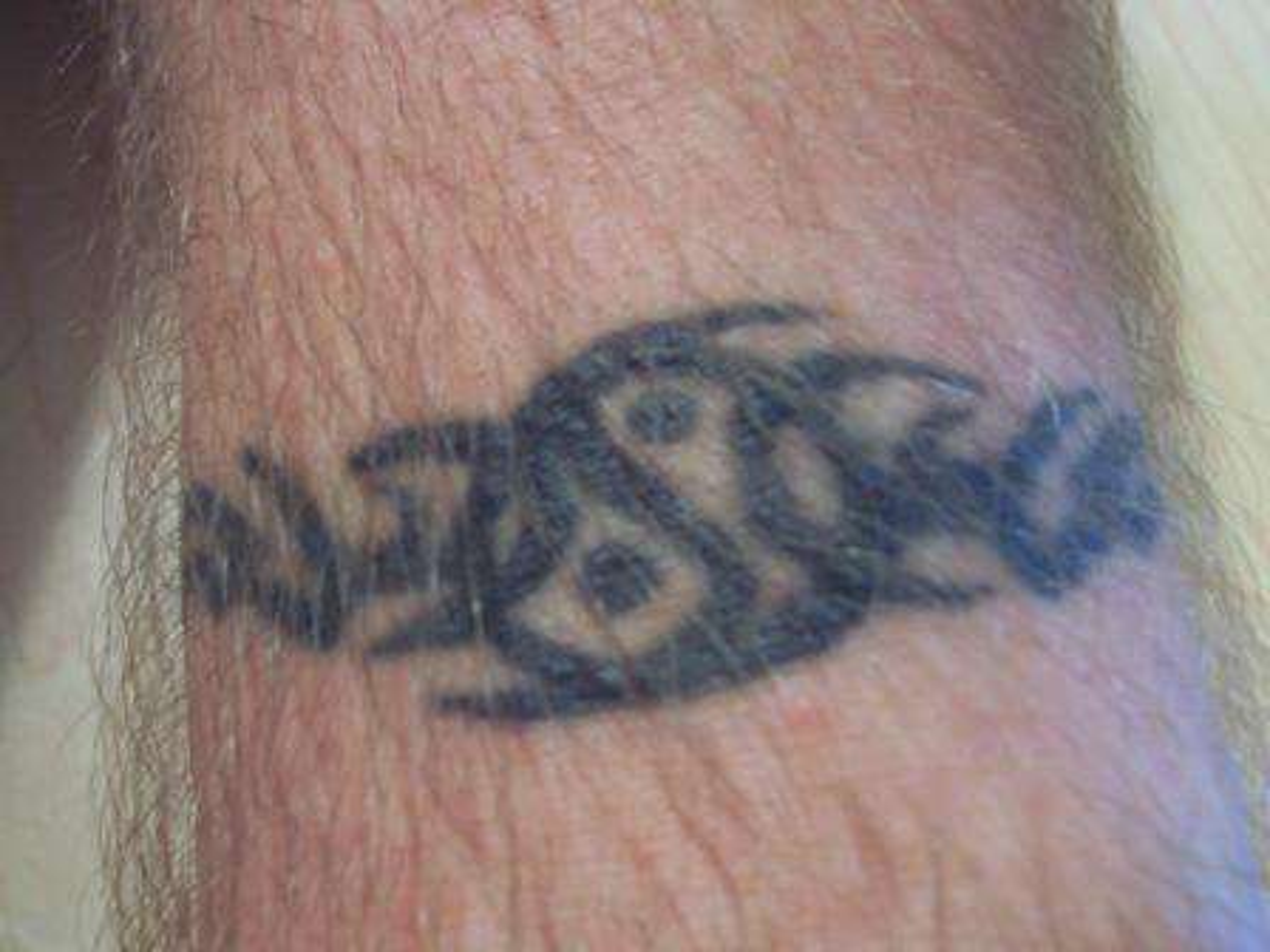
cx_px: 635
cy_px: 476
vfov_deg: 38.7
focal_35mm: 37
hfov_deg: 50.1
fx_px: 1357
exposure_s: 1/10
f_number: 2.8
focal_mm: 5.6
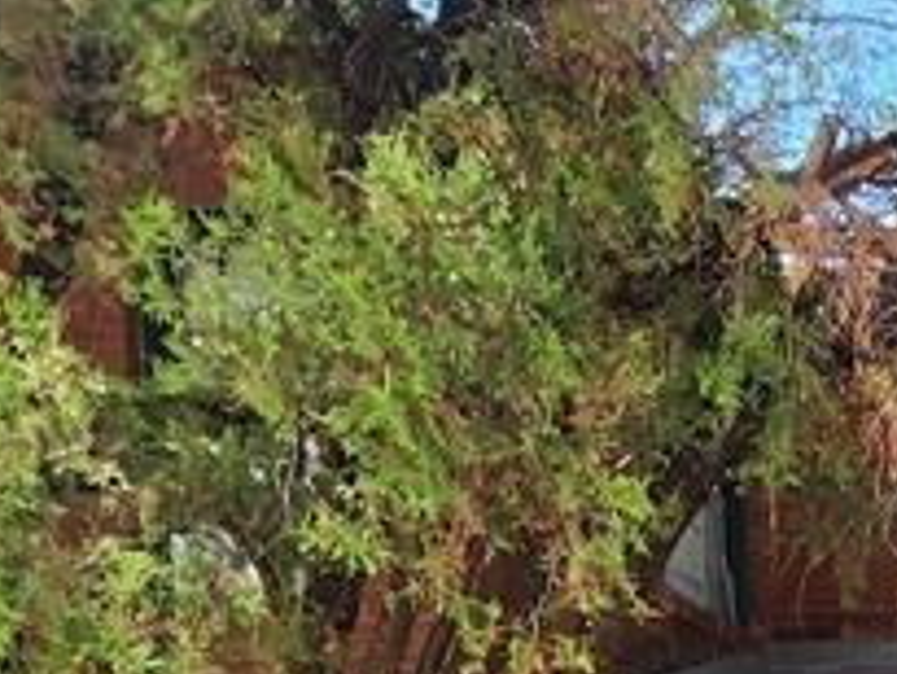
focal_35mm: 65
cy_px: 1186
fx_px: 1685
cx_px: 1470
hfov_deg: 22.3
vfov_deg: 18.2
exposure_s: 1/213
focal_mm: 2.2
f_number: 2.2
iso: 50
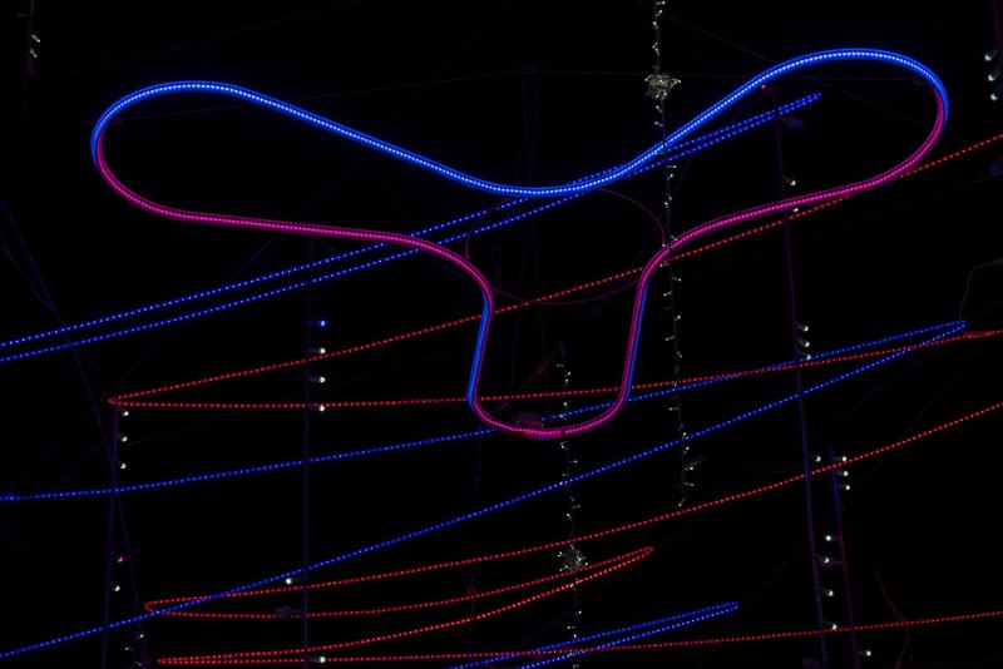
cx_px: 502
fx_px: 3512
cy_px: 334
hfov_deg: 16.3
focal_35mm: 126
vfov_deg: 10.9
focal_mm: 126
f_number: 6.3
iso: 100
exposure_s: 1/160
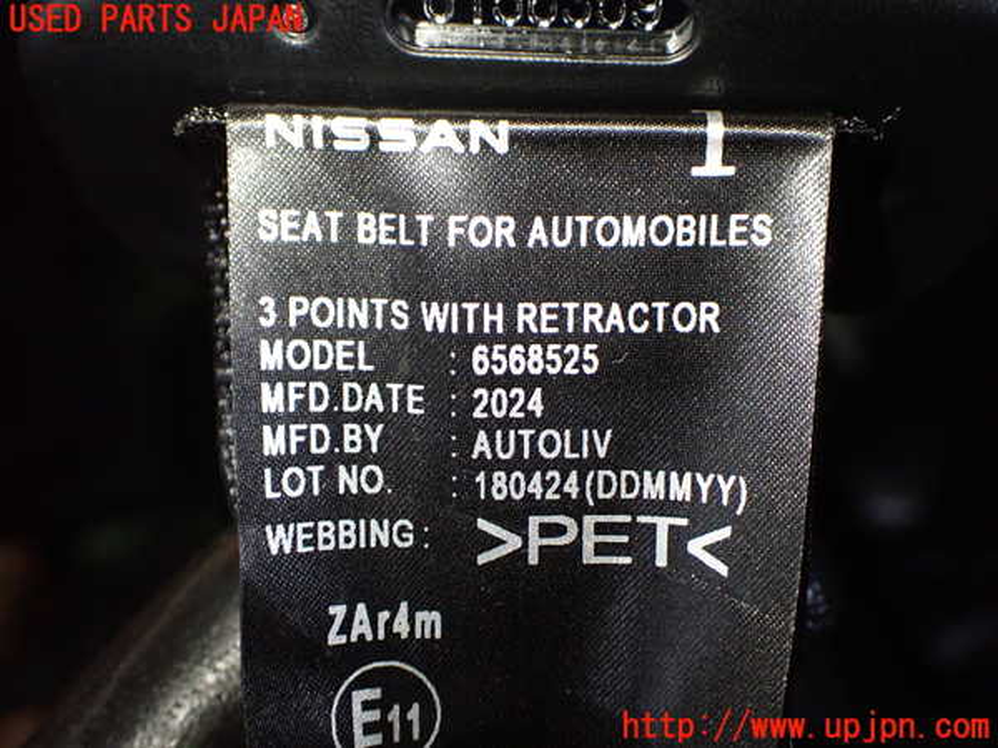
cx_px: 499
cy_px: 374
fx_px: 1096
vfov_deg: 37.7
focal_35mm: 38
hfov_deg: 49.0
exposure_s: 1/100
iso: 800
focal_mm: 6.83
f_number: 2.7
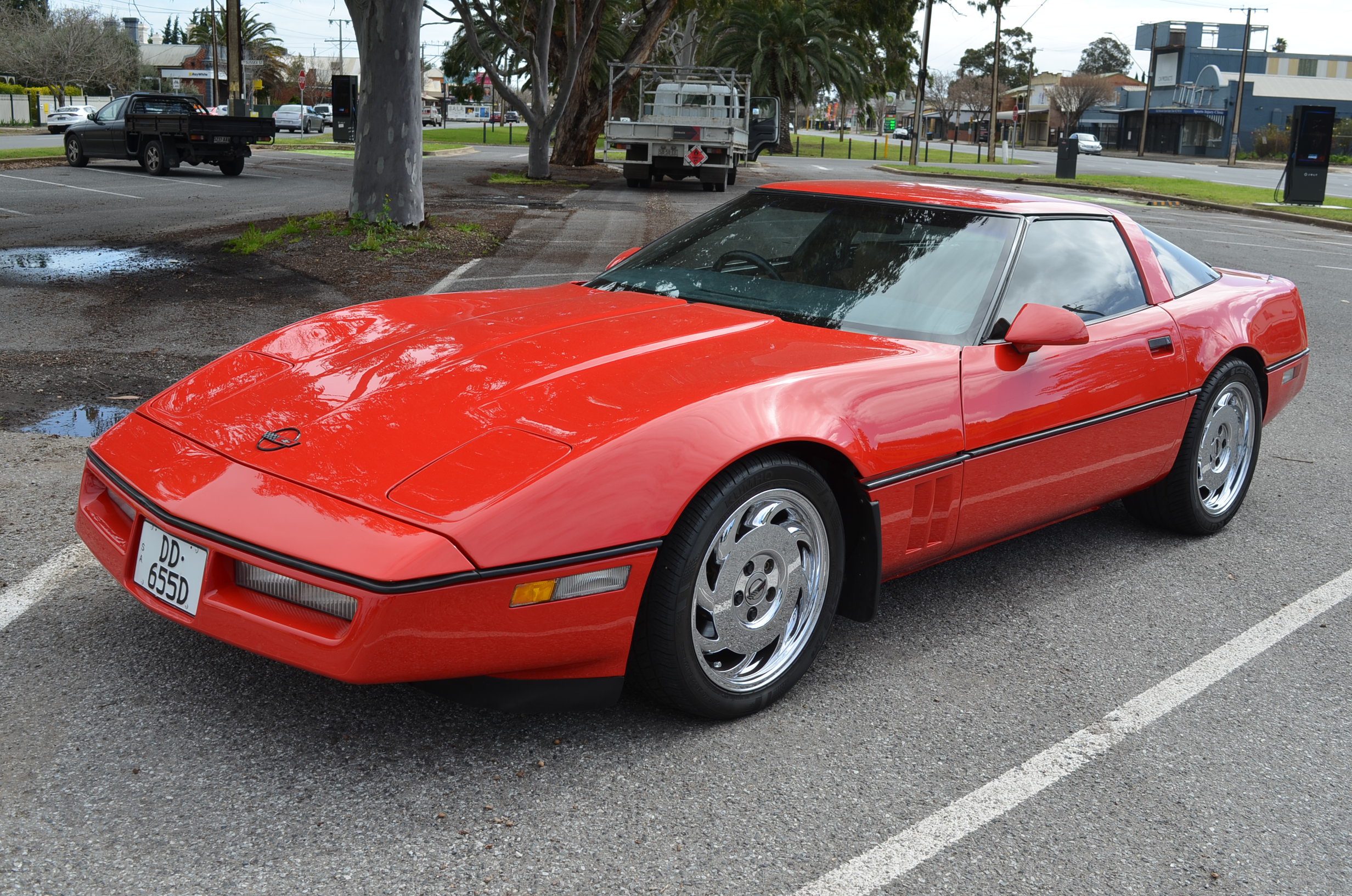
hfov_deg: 51.4
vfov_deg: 35.3
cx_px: 676
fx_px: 1405
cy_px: 448
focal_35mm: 38
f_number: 8
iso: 100
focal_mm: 25
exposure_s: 1/250
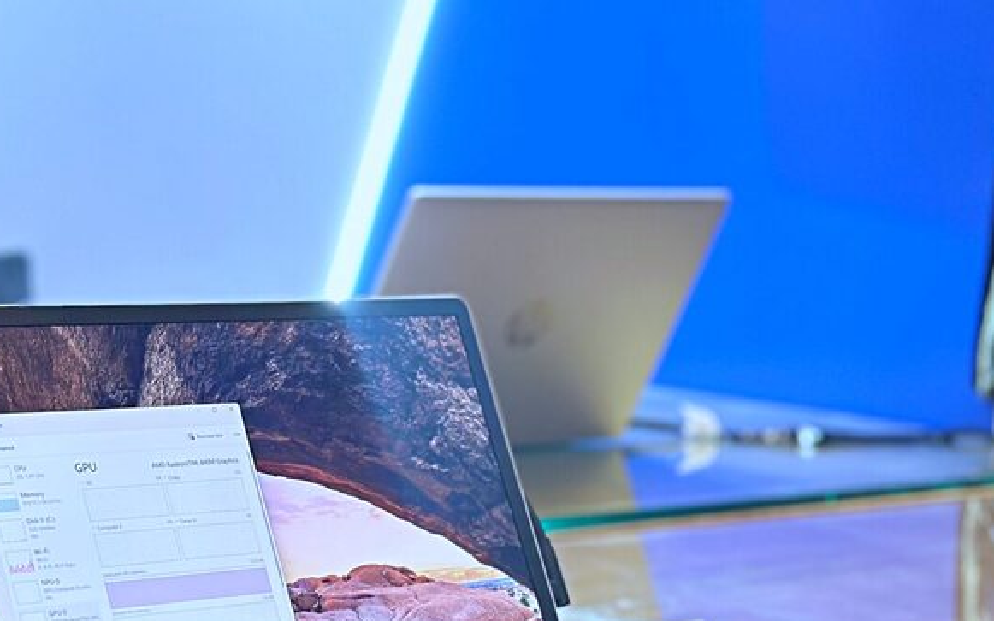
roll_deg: -1.9
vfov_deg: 14.1
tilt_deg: -9.8
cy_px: 523
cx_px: 301
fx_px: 2492
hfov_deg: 22.4
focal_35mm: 92
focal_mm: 6.86
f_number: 1.78
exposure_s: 1/50
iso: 320
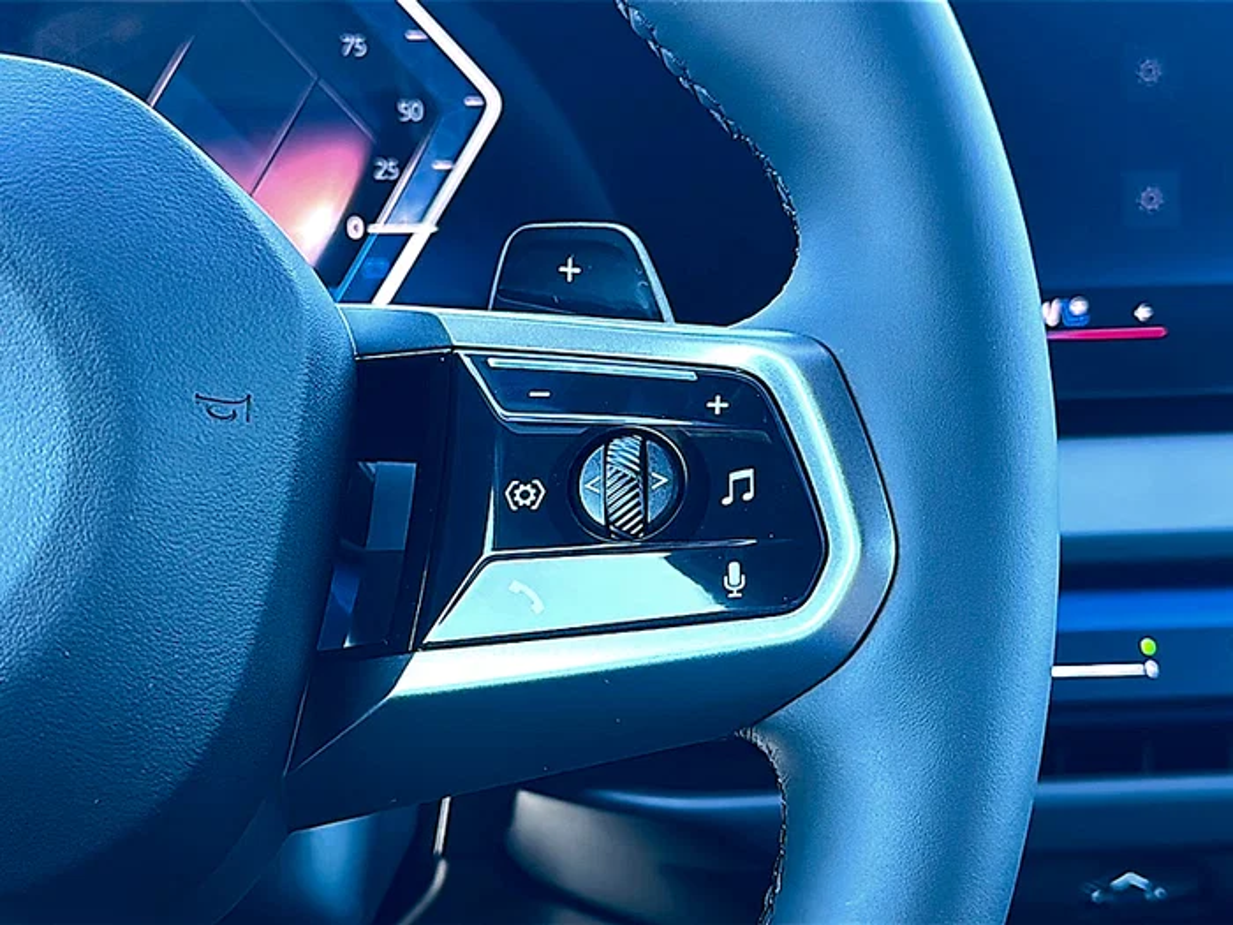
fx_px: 1638
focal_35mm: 46
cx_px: 616
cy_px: 462
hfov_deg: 41.2
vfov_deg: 31.5
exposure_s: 1/70
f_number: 1.78
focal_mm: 6.86
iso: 64
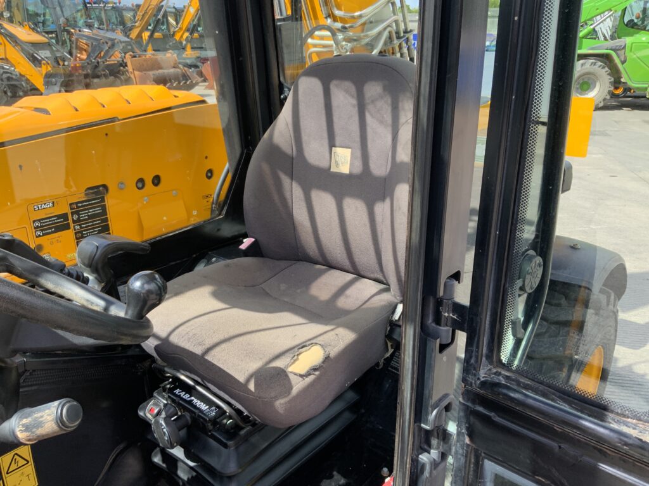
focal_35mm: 29
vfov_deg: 48.2
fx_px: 544
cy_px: 243
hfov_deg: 61.7
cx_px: 324
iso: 16
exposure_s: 1/412
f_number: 1.8
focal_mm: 3
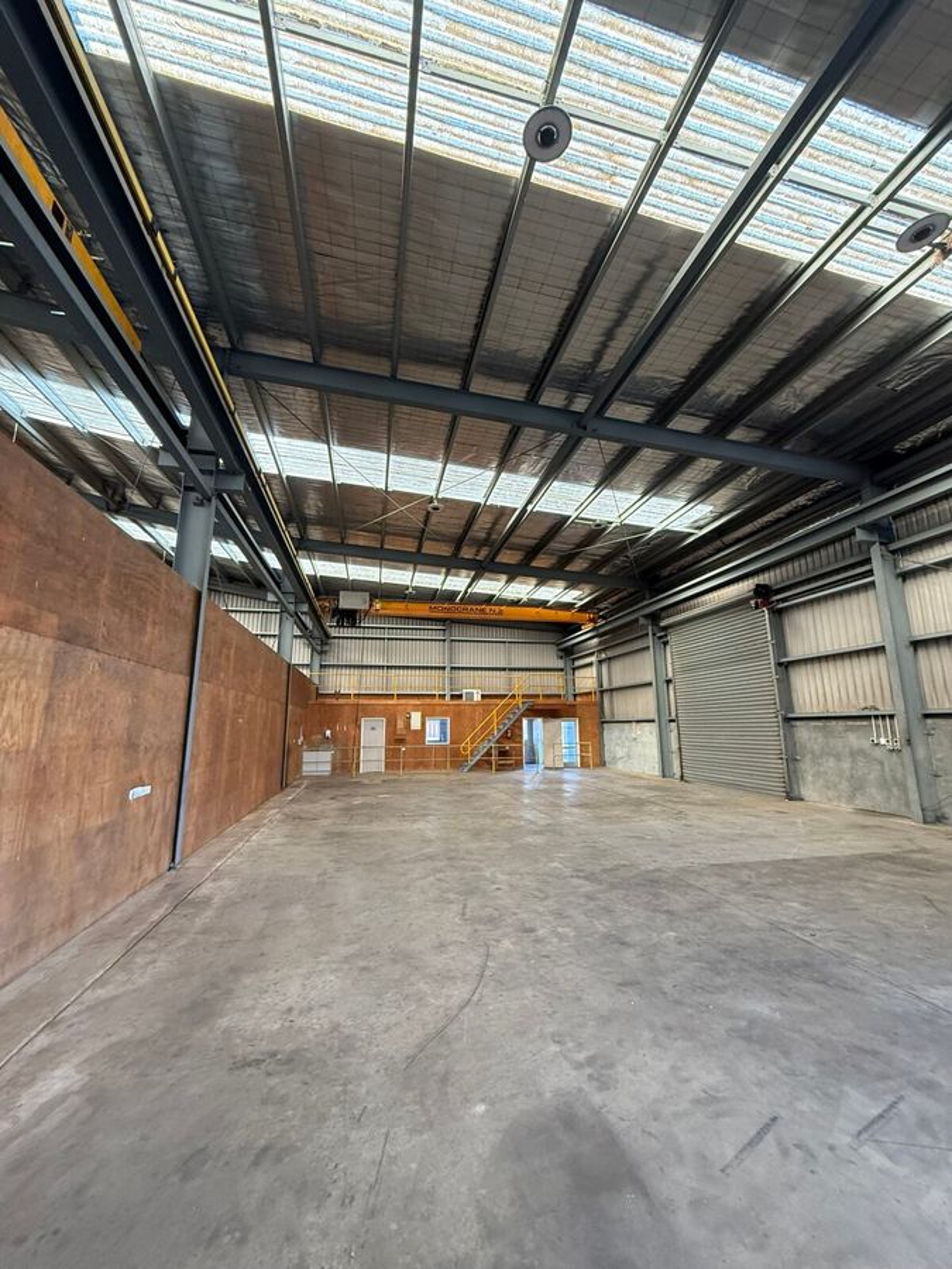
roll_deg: -0.3
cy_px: 634
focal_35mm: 14
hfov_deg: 85.7
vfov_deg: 102.1
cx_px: 476
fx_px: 513
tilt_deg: +11.8
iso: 320
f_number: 2.2
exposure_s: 1/99
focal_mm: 2.22
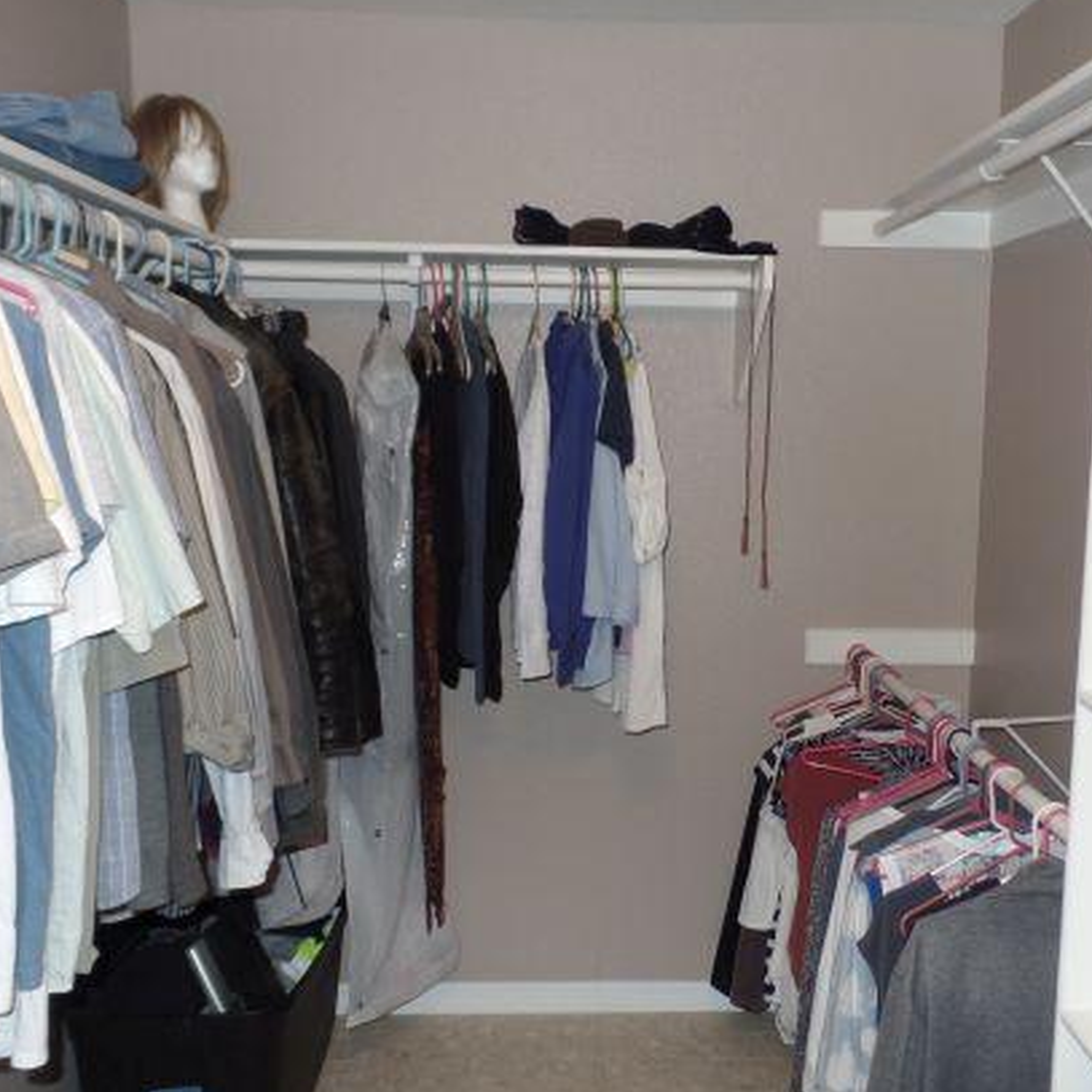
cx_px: 612
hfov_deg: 51.0
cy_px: 563
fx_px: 1142
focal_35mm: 32
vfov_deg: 51.1
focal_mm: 4.1
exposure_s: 1/30
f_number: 2.8
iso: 100
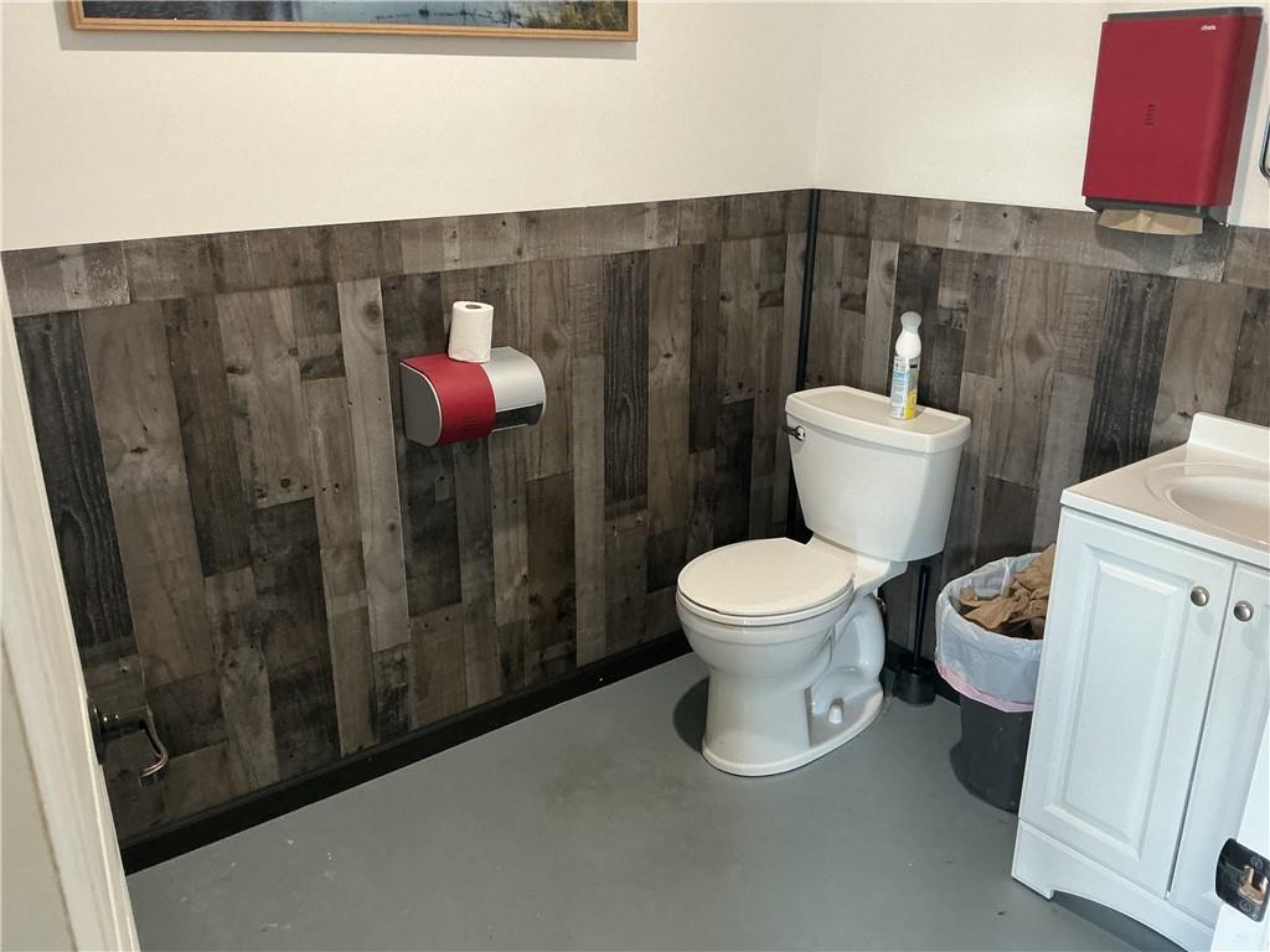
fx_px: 1064
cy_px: 476
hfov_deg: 61.7
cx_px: 635
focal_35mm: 29
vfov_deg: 48.2
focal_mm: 3
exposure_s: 1/60
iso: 160
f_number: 1.8
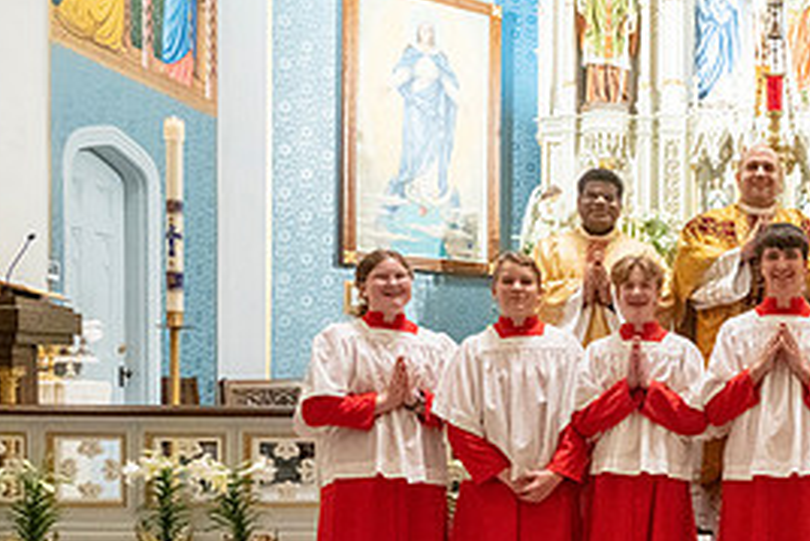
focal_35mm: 52
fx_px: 1171
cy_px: 391
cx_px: 828
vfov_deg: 25.8
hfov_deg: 34.4
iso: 5000
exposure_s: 1/60
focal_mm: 24
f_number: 8
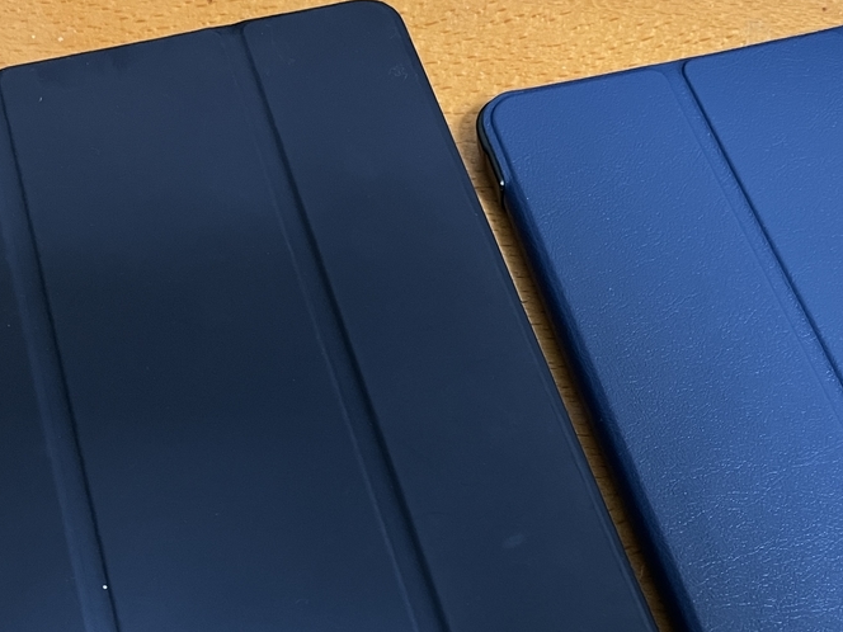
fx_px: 1145
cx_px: 494
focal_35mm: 47
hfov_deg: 40.3
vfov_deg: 29.9
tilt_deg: -66.7
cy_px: 538
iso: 500
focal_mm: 5.1
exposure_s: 1/25
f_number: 1.6
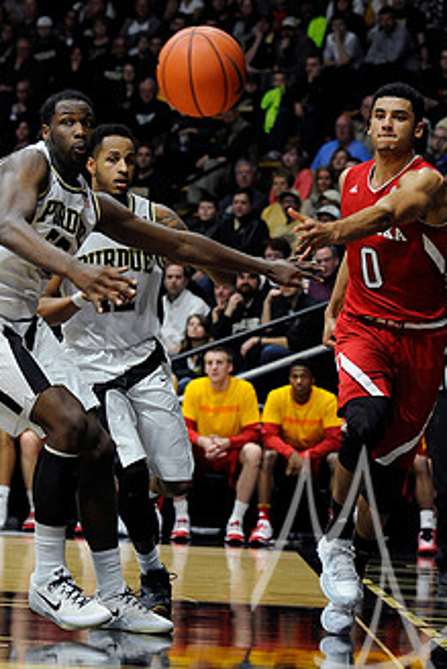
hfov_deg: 9.5
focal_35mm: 144
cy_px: 306
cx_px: 224
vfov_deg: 14.2
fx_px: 2679
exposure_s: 1/1000
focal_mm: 105
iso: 4000
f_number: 3.5
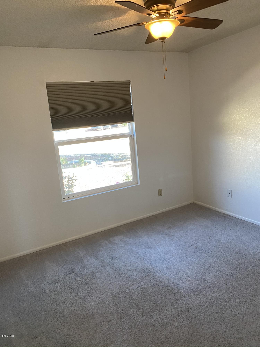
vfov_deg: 67.3
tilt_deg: -10.3
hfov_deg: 53.1
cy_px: 174
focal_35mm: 26
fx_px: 260
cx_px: 130
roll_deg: +4.3
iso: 80
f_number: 1.8
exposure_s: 1/60
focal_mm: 4.25
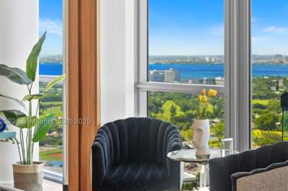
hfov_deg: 21.5
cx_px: 176
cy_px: 122
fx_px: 759
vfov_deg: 14.3
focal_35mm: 95
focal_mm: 70
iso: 320
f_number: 8
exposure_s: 1/8
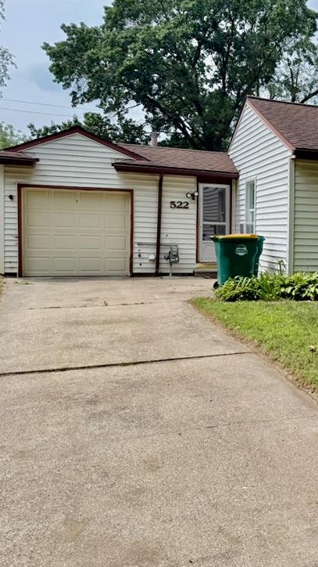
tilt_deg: -3.9
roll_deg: -1.8
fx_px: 555
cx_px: 318
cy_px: 269
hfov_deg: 29.8
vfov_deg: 54.0
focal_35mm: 37
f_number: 1.78
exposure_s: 1/3021
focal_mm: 6.76
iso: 80
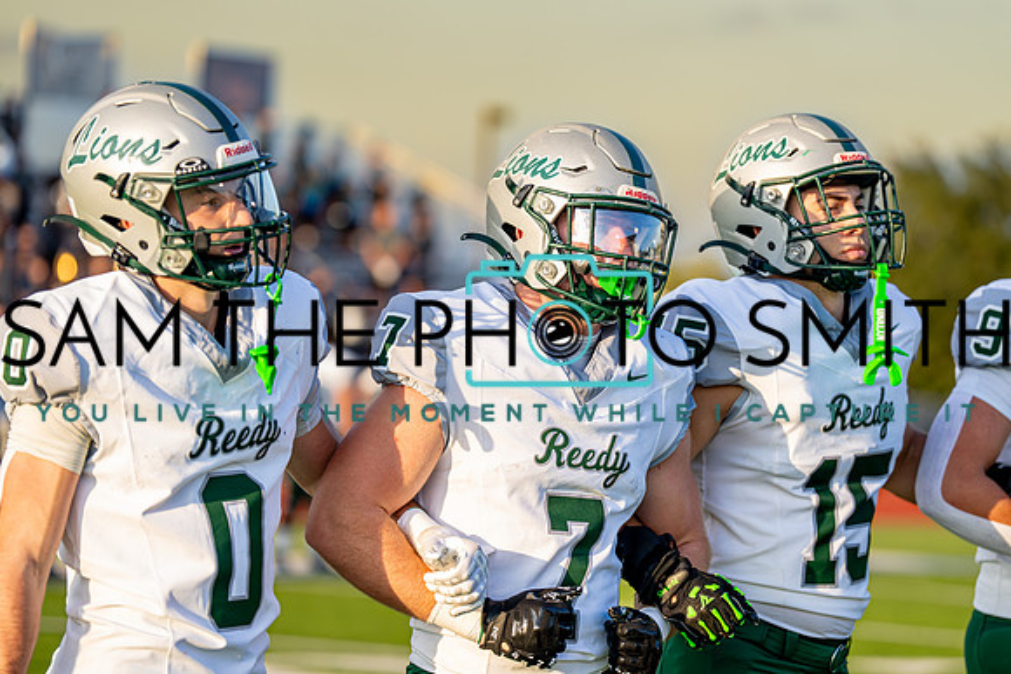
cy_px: 322
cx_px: 531
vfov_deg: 10.1
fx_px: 3824
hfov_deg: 15.1
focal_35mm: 136
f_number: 2.8
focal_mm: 129
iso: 320
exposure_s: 1/1600
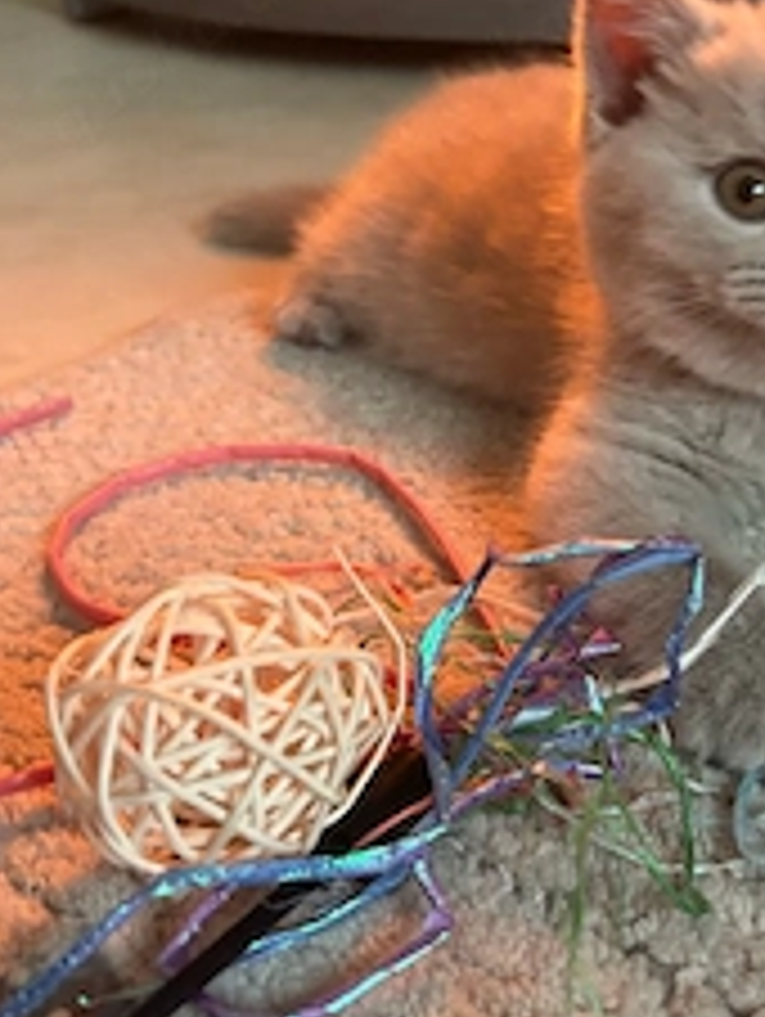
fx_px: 1353
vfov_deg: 41.1
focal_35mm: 46
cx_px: 621
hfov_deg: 30.7
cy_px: 446
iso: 640
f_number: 1.6
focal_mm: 5.96
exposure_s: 1/37
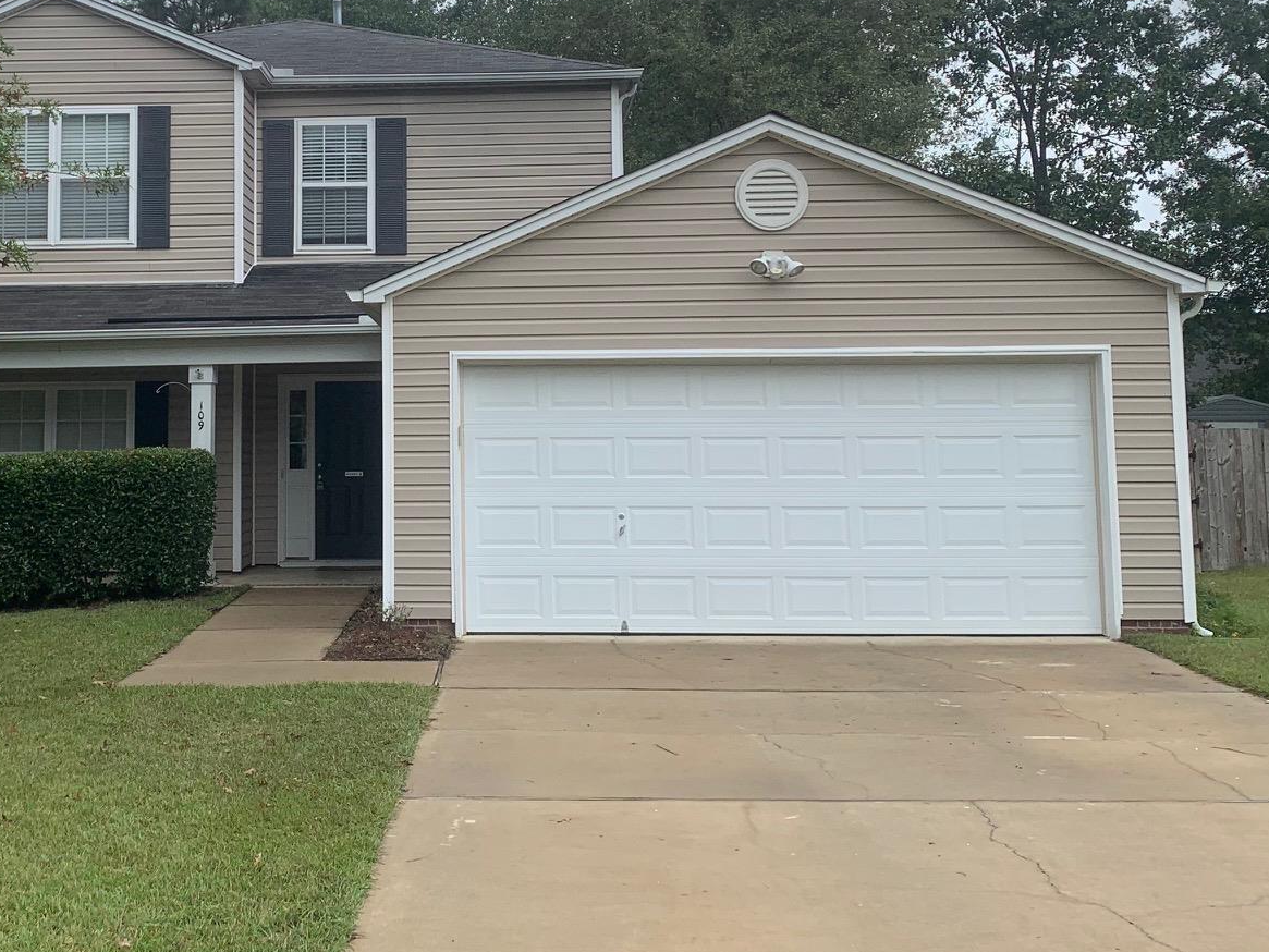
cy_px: 284
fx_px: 1650
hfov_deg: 41.5
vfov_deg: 31.8
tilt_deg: +4.4
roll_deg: +0.2
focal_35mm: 45
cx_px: 423
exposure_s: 1/1536
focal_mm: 4.25
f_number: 1.8
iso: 25
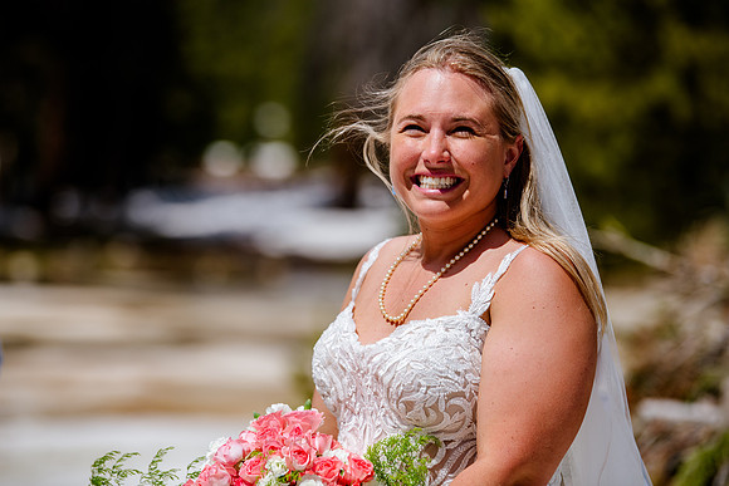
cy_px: 232
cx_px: 348
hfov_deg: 12.3
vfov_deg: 8.2
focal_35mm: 167
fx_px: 3386
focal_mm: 160
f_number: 3.5
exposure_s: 1/8000
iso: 160
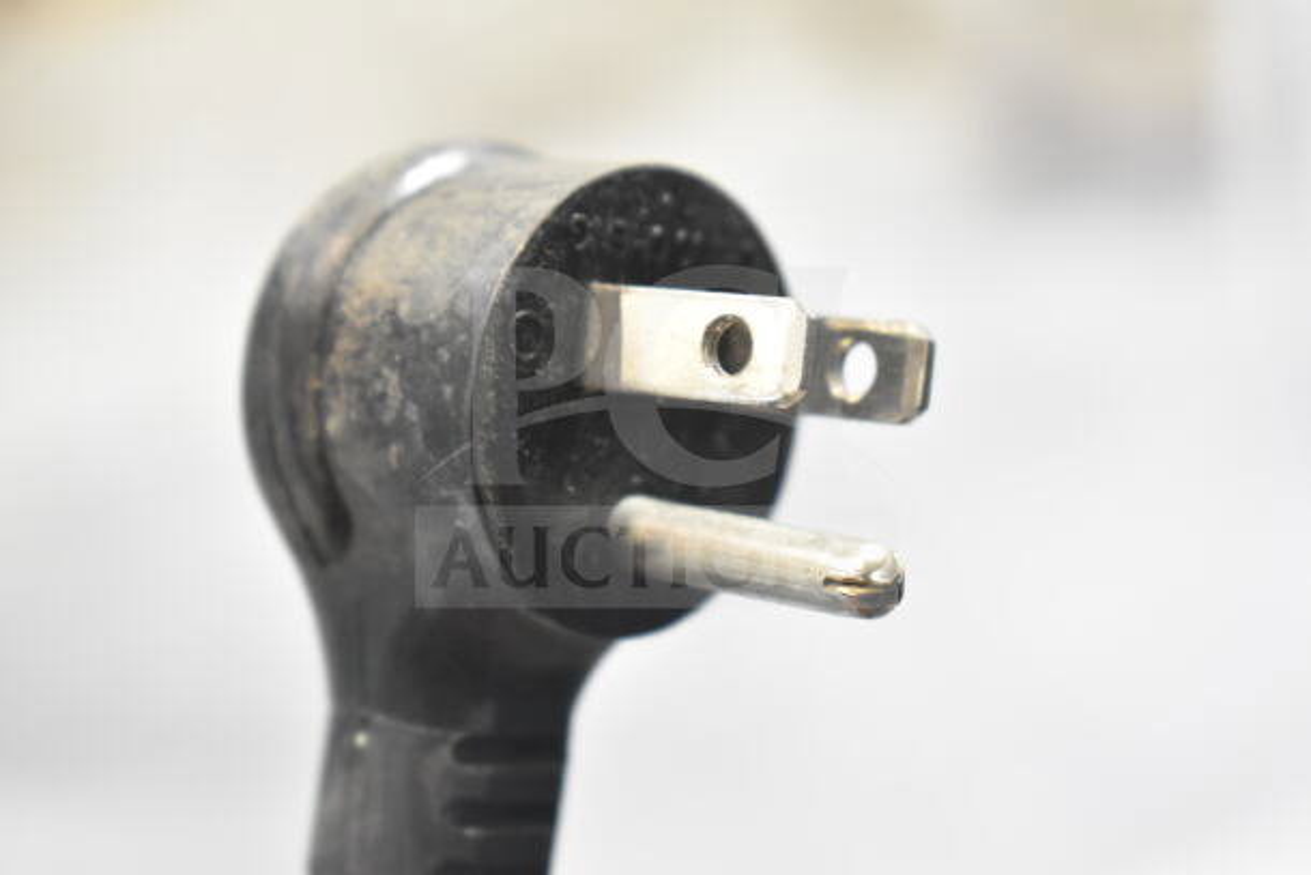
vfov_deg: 16.6
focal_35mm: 82
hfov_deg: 24.6
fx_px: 3005
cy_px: 438
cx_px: 656
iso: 3600
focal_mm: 55
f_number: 5.6
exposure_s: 1/100
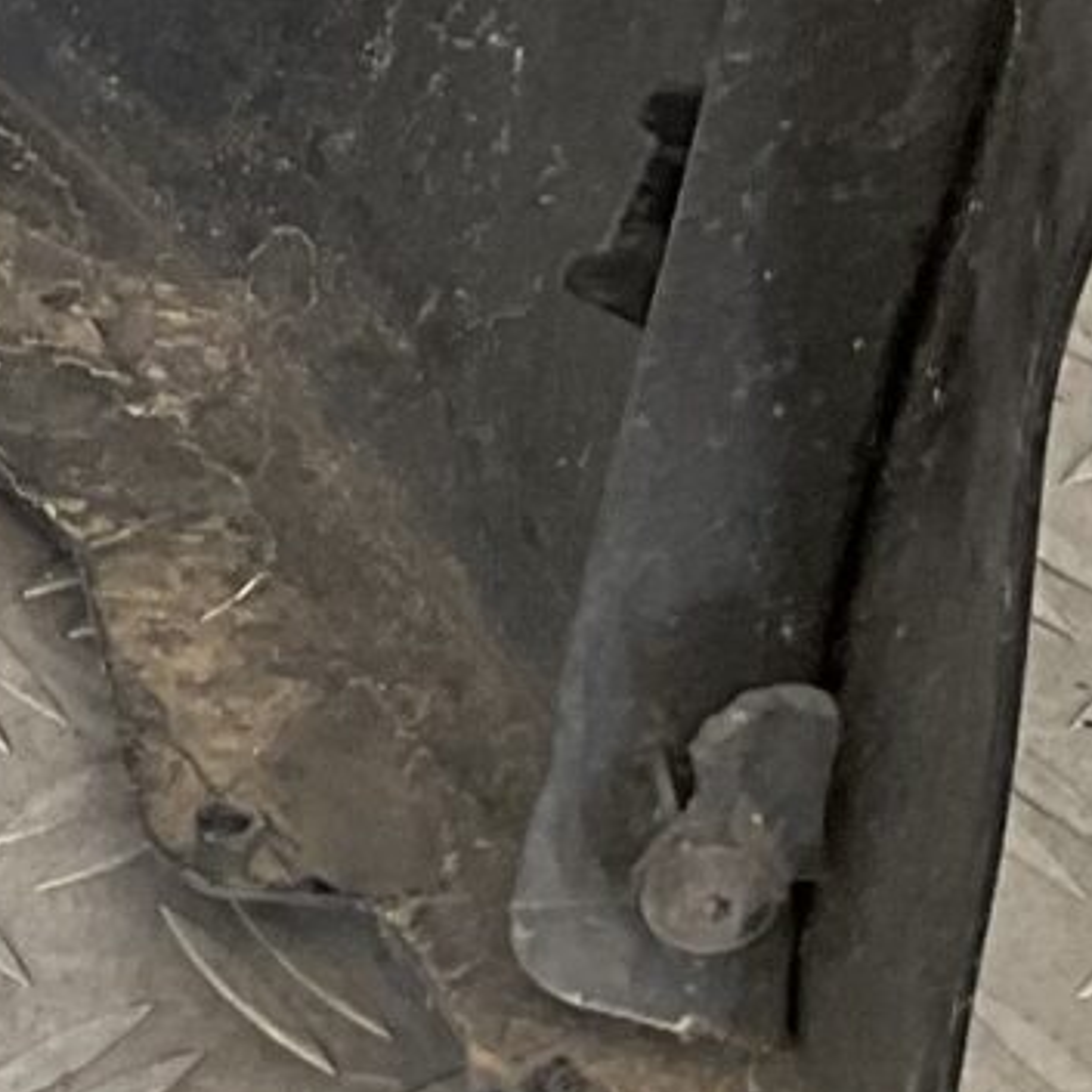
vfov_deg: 8.9
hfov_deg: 8.6
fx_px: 6638
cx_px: -1429
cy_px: -1092
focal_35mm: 186
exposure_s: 1/50
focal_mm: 3
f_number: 1.8
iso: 32
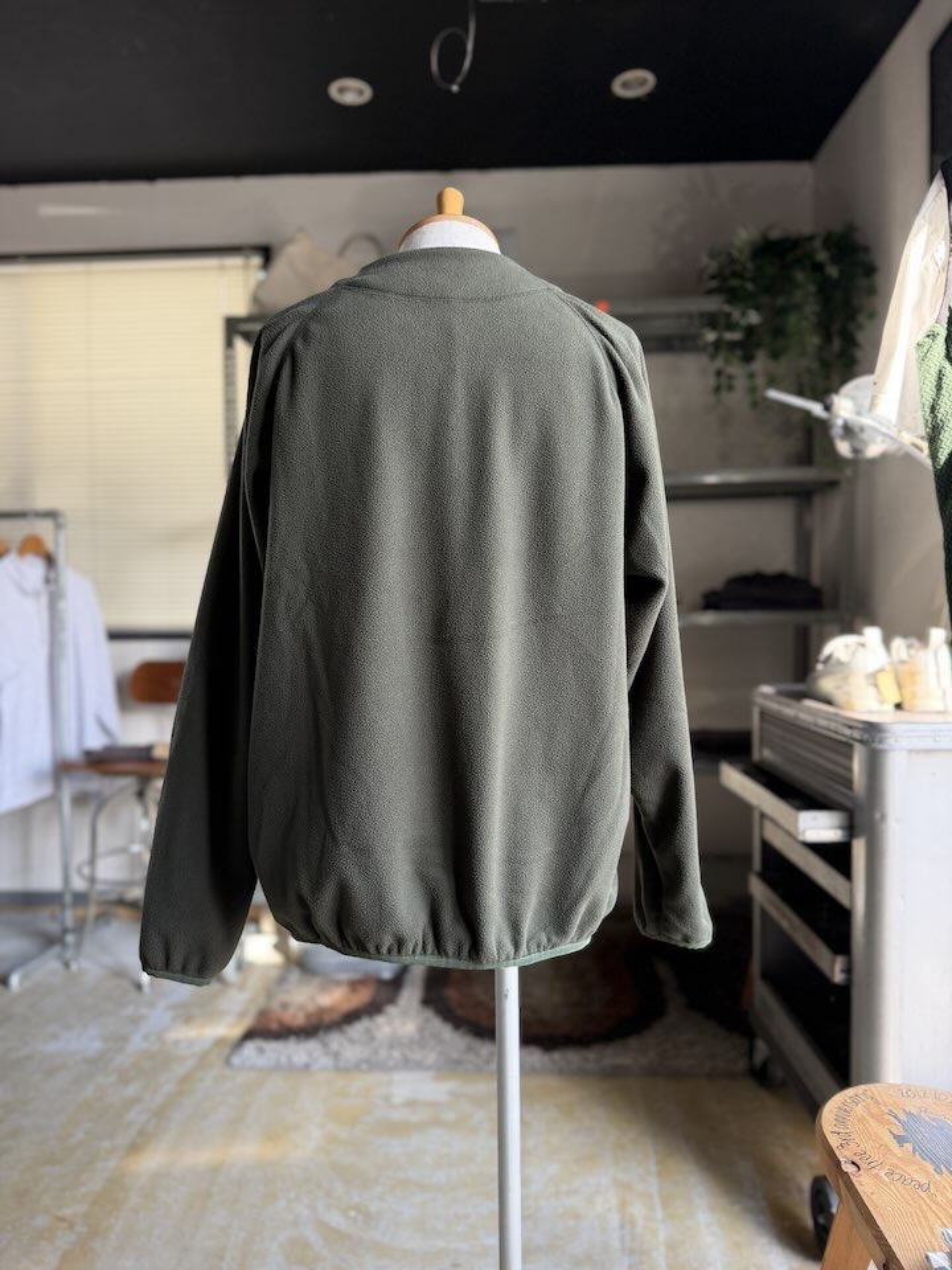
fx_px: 880
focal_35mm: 24
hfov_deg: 56.8
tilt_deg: +1.6
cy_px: 635
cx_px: 476
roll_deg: +0.3
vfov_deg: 71.6
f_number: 1.78
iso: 125
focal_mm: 6.76
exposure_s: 1/131
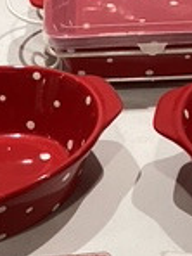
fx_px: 991
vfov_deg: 14.3
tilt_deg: -31.9
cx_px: 187
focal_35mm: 134
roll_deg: +0.1
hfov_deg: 11.0
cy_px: -38
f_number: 2.4
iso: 125
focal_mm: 3.3
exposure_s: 1/60
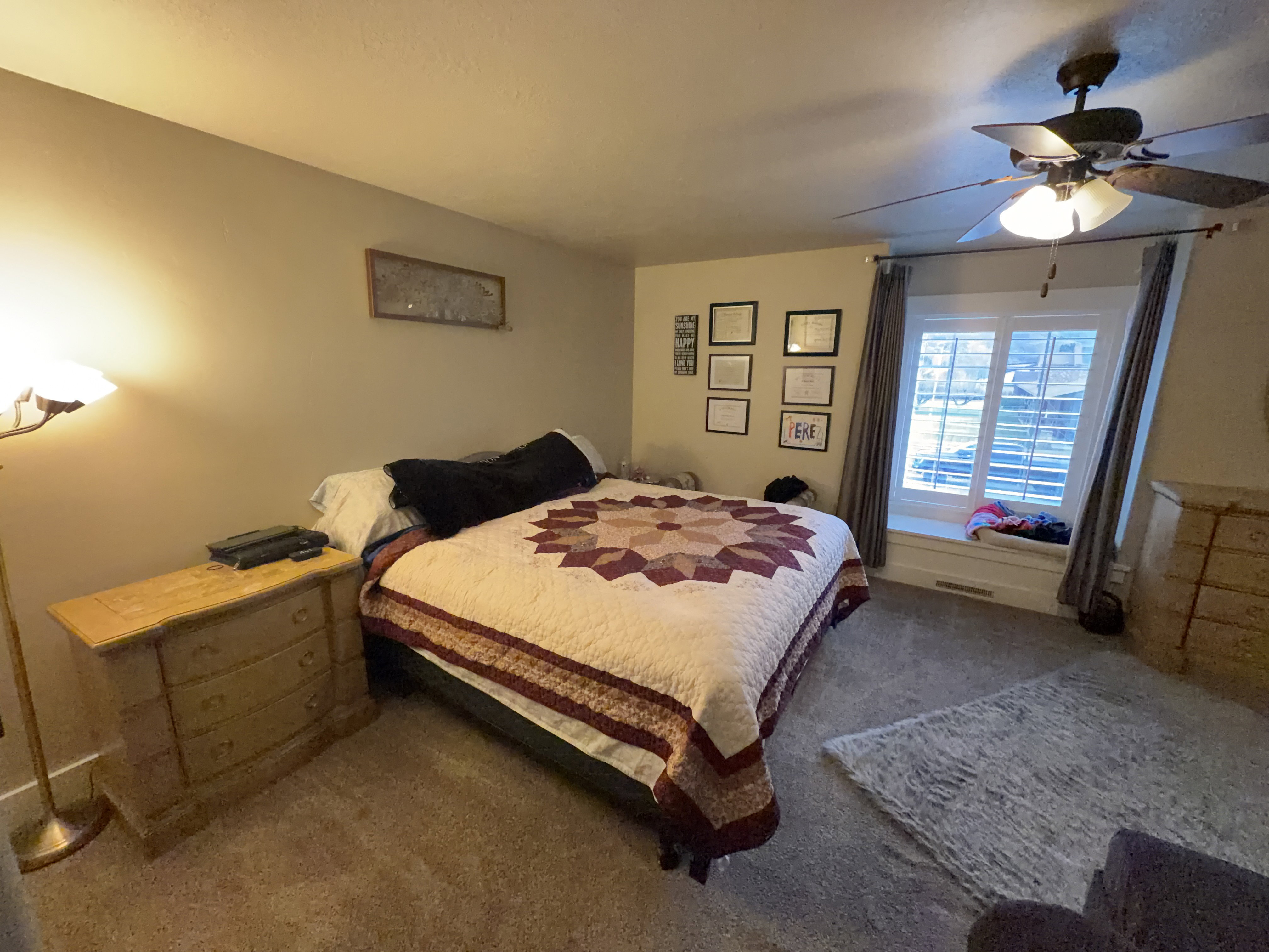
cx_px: 634
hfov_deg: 102.1
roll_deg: +0.1
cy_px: 476
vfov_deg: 85.7
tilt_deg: -13.7
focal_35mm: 14
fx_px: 513
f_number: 2.2
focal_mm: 2.22
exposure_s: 1/100
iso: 800
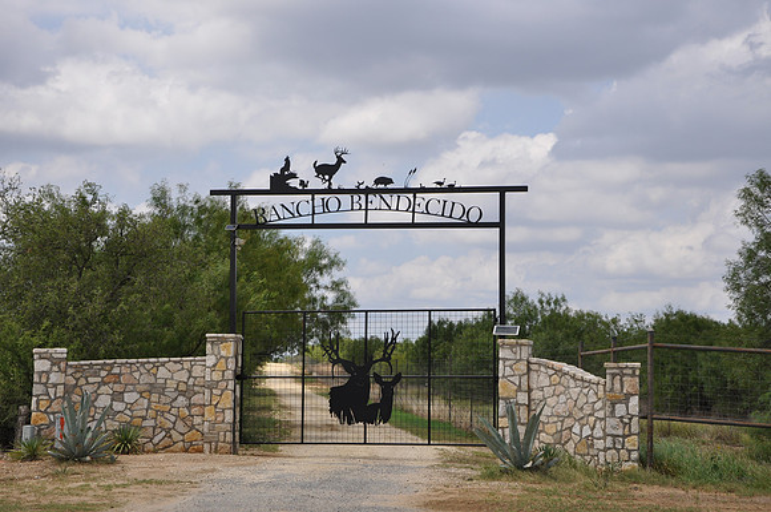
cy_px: 256
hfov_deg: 27.0
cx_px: 386
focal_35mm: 75
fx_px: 1604
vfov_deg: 18.1
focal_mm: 50
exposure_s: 1/250
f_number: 8
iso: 200
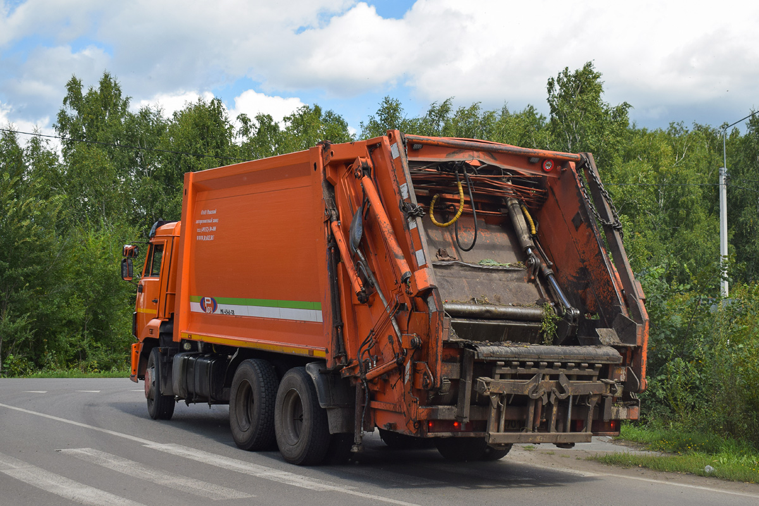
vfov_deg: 26.5
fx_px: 1075
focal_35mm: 51
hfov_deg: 38.9
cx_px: 380
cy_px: 253
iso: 200
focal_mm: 34
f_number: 6.3
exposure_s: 1/800
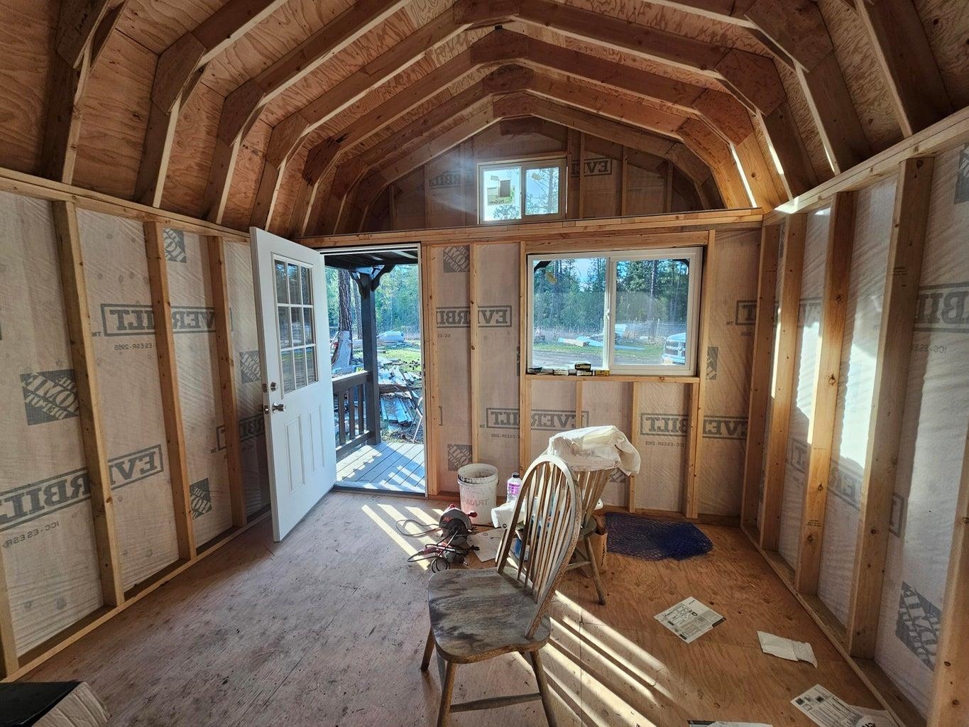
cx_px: 484
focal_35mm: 13
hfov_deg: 106.2
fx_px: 364
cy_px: 364
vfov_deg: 89.9
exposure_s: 1/60
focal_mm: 2.2
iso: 80
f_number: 2.2
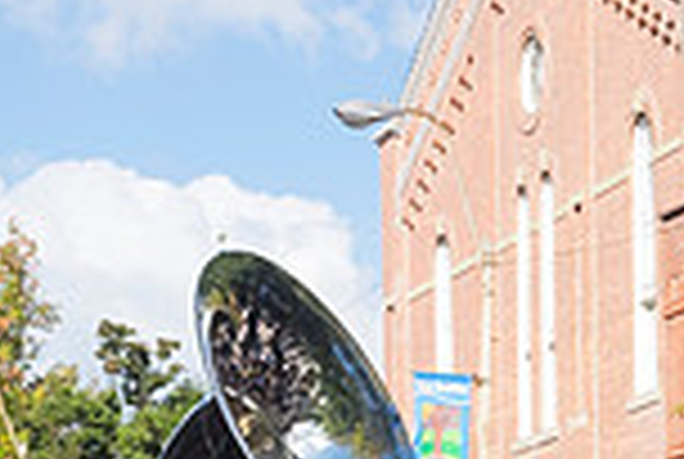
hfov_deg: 13.0
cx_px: 598
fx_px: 2970
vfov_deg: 8.5
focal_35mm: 156
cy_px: 830
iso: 400
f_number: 13
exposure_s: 1/200
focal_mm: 27
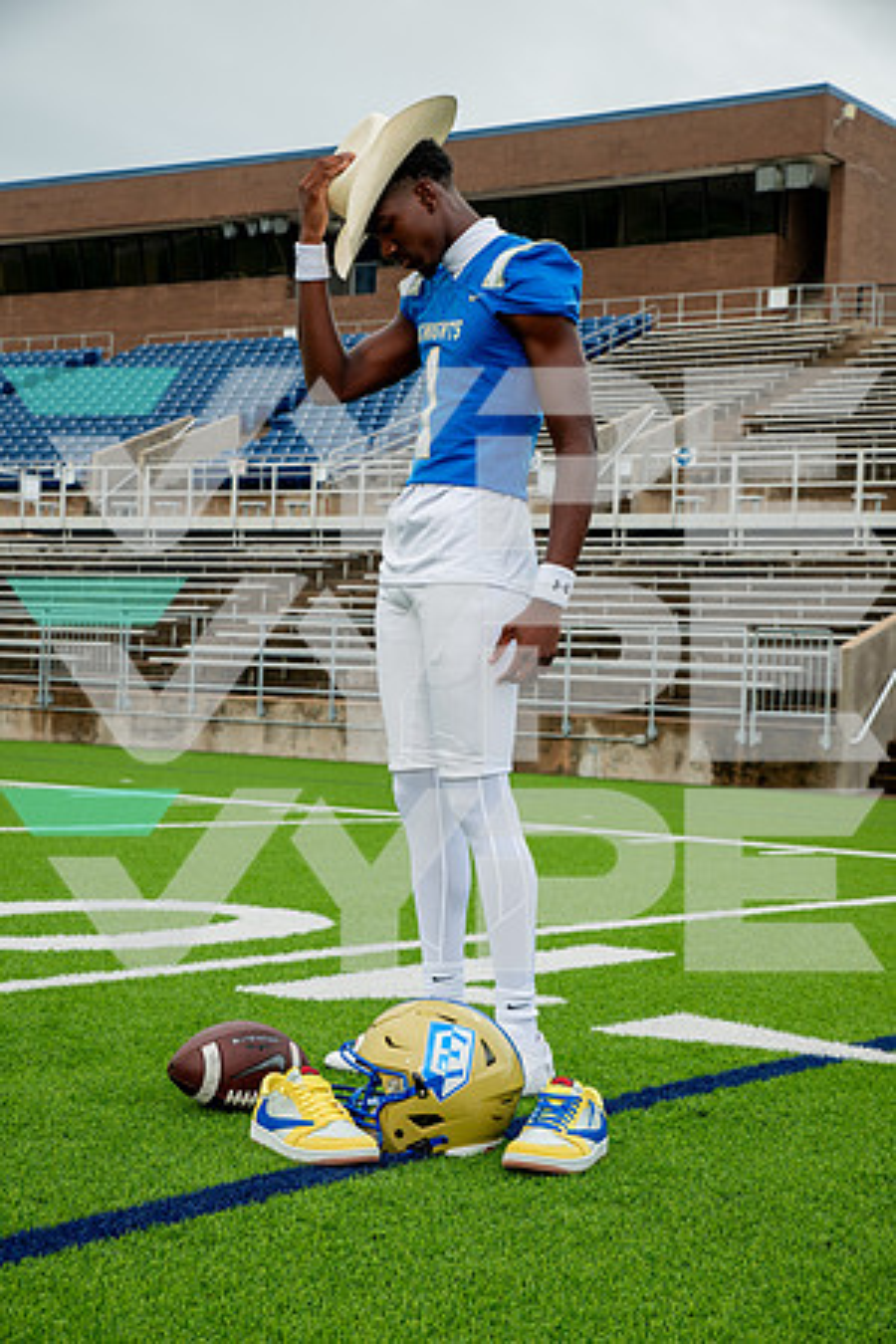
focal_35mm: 62
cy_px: 672
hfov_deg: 21.9
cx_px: 448
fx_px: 2314
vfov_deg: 32.4
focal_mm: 62
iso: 200
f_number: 7.1
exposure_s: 1/320
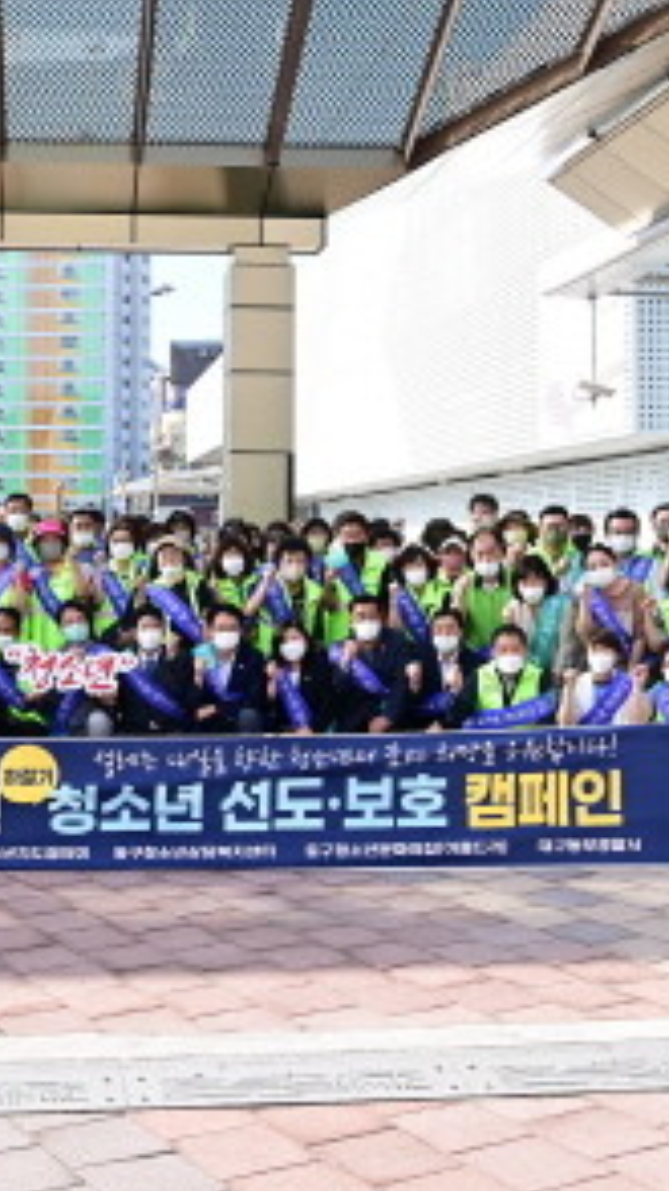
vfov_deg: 43.7
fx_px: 1485
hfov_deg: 25.0
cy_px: 559
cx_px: 150
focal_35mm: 47
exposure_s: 1/400
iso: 500
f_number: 8
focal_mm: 24
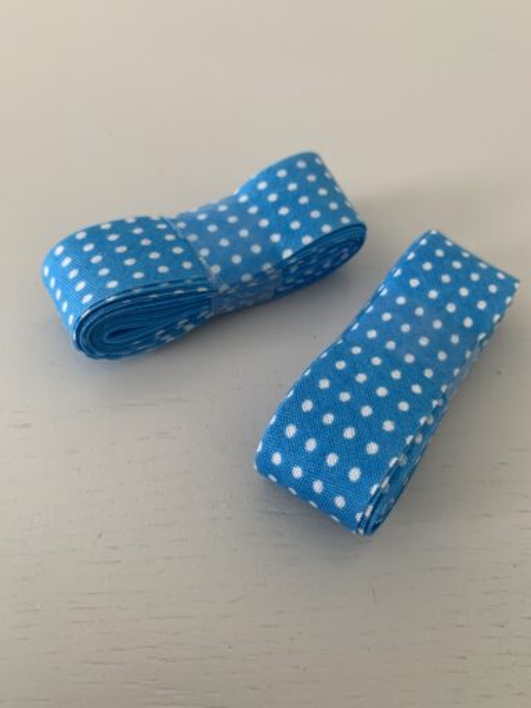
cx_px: 266
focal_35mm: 26
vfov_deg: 67.3
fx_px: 532
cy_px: 354
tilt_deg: -56.4
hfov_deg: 53.1
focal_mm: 4.25
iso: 50
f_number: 1.8
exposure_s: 1/121
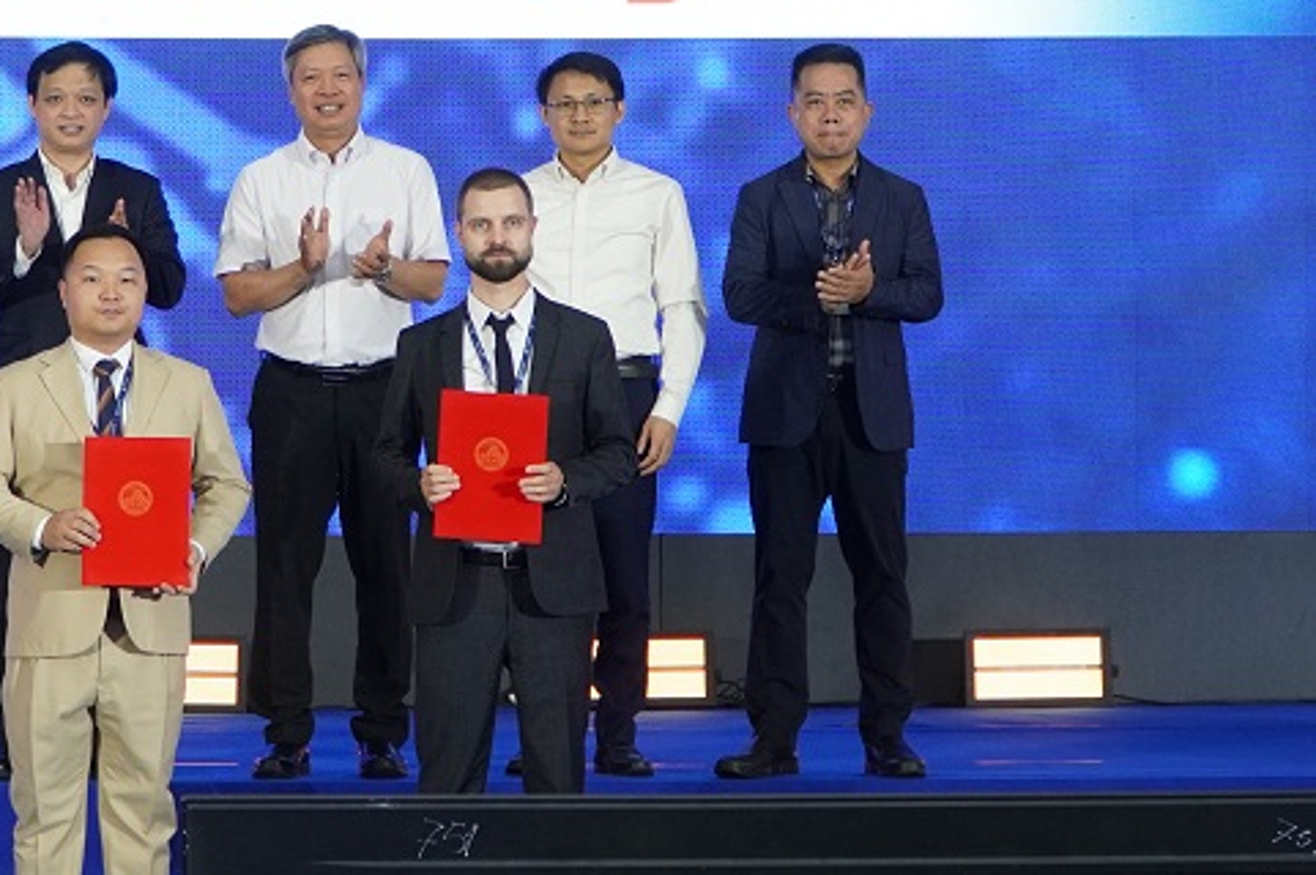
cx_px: 367
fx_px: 4896
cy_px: 221
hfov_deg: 15.3
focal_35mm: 134
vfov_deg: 10.2
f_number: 4
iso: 1000
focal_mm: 43
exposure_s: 1/200
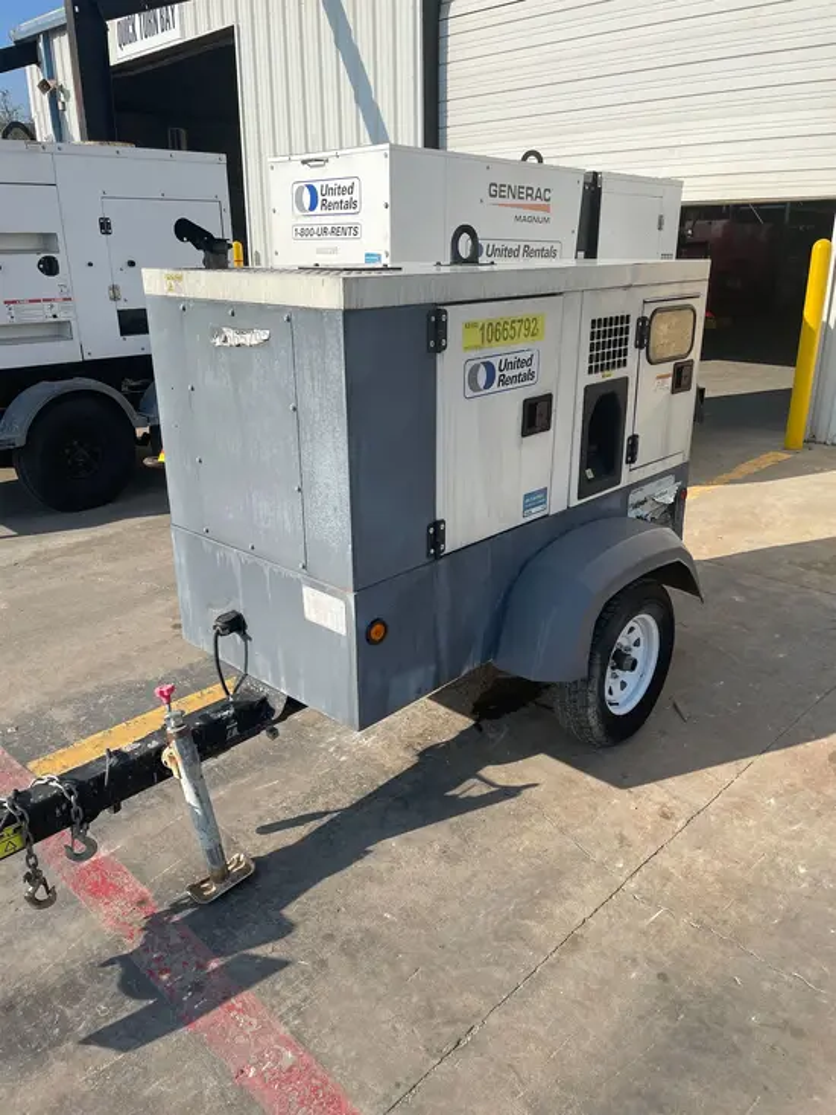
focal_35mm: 26
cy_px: 558
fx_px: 837
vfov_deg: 67.3
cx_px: 418
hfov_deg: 53.1
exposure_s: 1/4000
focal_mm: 4.2
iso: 50
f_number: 1.6
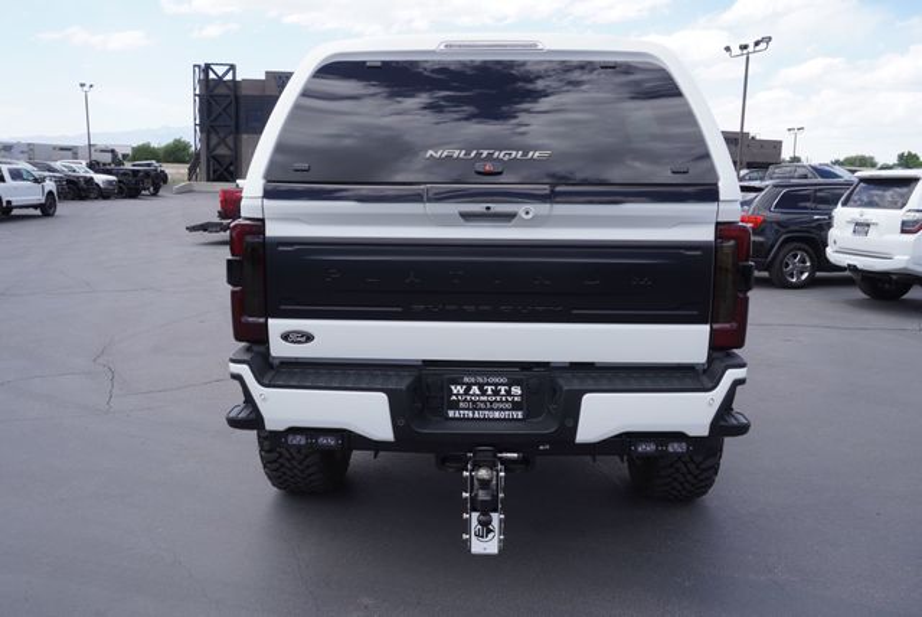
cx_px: 461
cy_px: 308
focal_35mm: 30
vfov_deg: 43.7
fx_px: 769
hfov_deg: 61.9
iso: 100
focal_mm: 20
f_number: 8
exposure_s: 1/125
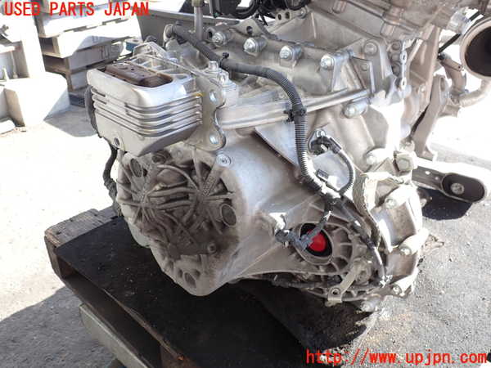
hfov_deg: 60.0
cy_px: 184
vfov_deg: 46.8
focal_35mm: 30
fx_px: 426
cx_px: 246
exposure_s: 1/125
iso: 100
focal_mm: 5.4
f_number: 3.2
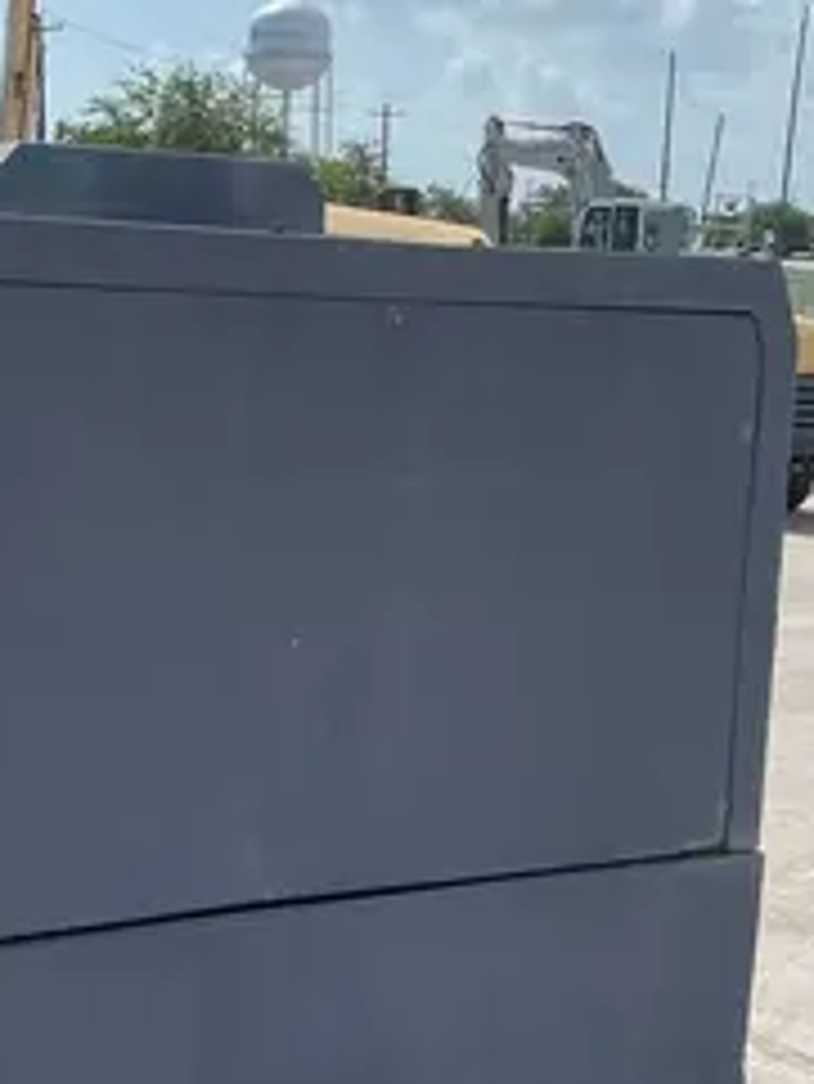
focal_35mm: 79
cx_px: 243
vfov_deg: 23.2
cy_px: 1199
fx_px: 2475
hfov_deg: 18.6
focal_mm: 4.2
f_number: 1.6
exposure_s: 1/3401
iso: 32
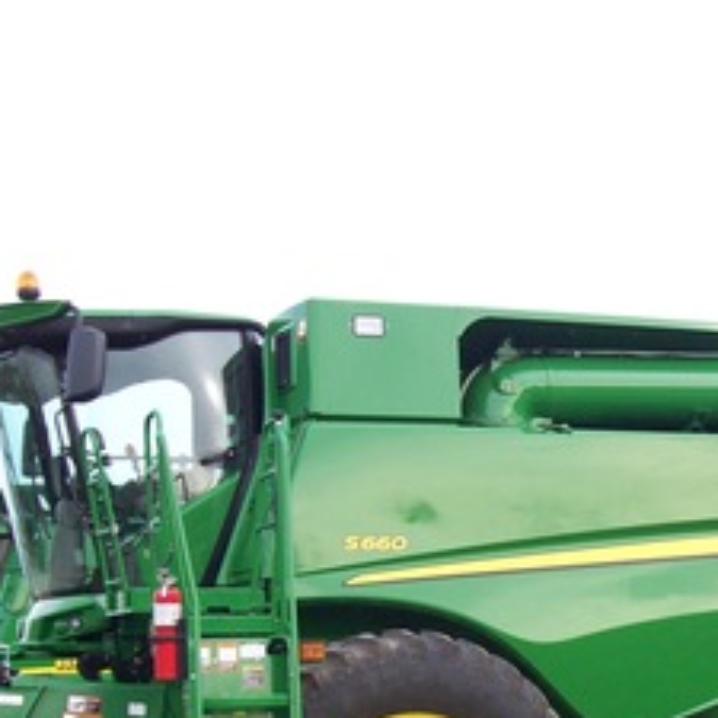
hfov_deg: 22.0
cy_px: 597
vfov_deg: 22.1
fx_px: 1807
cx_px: 641
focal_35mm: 77
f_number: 2.7
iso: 80
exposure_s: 1/286
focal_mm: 6
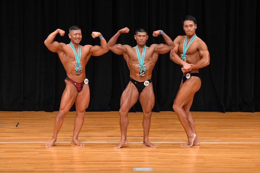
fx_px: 1624
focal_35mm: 225
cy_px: 86
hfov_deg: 9.2
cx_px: 130
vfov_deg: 6.1
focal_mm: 150
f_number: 5.6
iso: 3200
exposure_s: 1/400
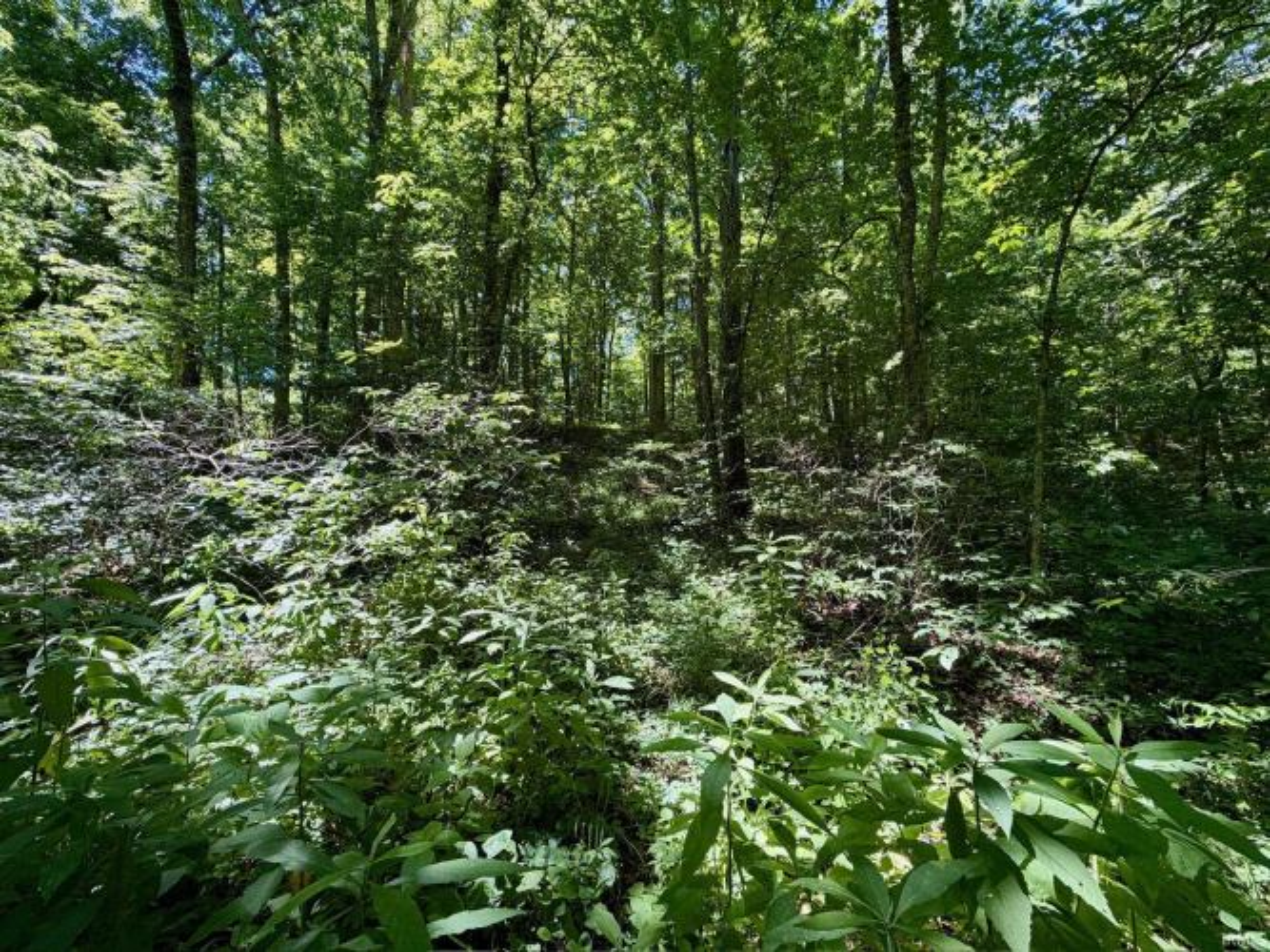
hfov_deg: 102.1
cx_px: 635
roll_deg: +1.1
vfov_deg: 85.7
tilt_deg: +4.5
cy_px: 476
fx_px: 514
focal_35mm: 14
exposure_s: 1/121
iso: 80
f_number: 2.2
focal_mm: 2.22
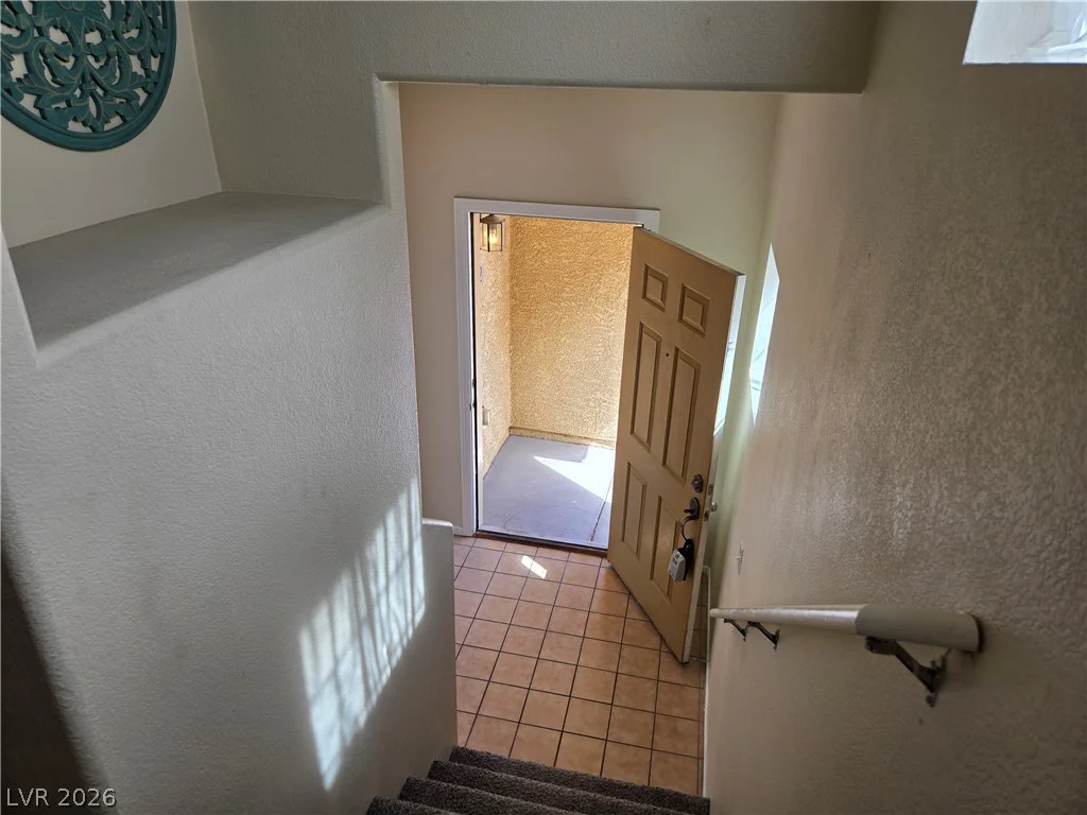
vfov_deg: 58.9
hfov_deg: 73.9
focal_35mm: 23
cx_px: 544
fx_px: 722
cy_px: 408
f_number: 1.8
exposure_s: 1/130
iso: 25
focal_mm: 5.4
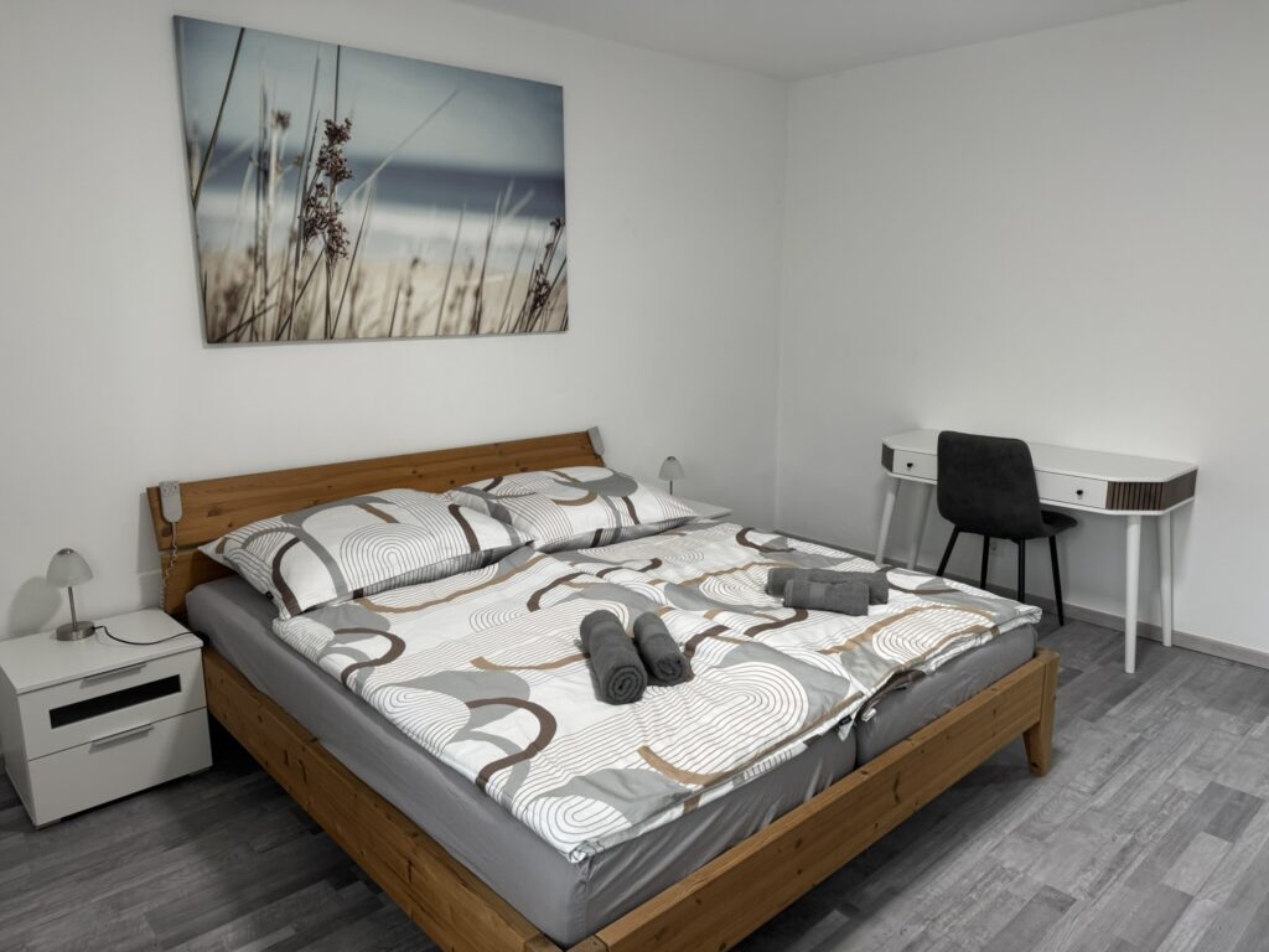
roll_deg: +0.4
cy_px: 476
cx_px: 634
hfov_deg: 71.6
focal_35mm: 24
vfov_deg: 56.8
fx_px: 880
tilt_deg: -10.9
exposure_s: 1/50
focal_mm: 6.76
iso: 125
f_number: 1.78
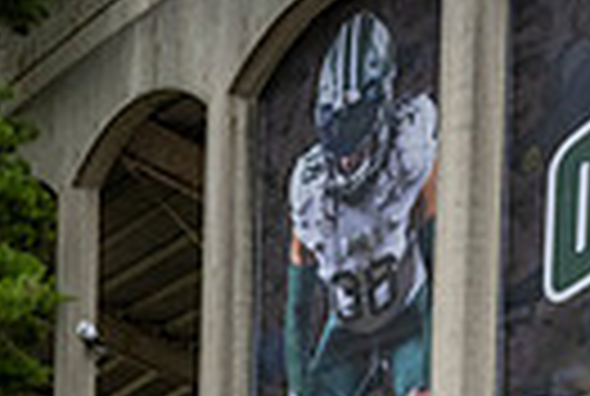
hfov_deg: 17.9
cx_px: -189
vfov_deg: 11.5
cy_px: 826
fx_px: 1741
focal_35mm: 106
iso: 1250
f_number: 4
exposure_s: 1/4000
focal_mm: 24
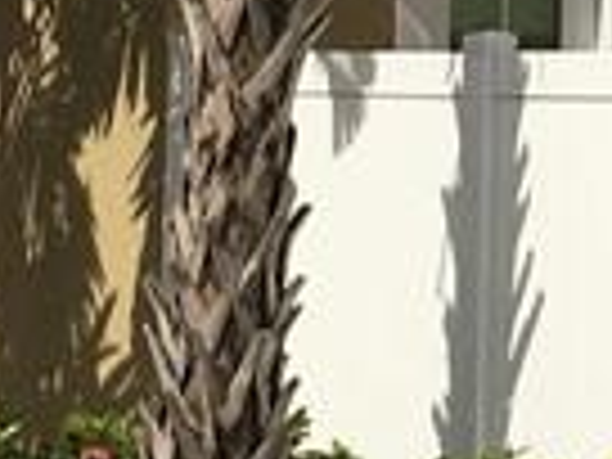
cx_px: 909
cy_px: -432
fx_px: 3854
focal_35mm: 218
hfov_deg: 8.9
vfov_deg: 6.6
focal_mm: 4.15
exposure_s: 1/2959
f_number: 2.2
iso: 25
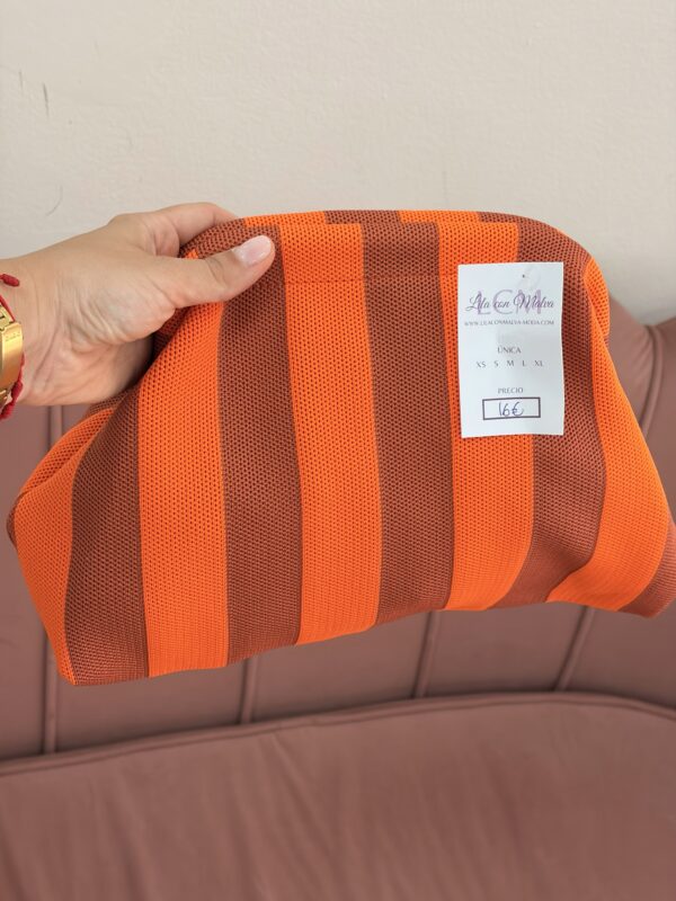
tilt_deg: -44.4
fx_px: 1354
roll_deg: -15.6
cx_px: 338
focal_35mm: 52
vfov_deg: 36.8
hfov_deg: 28.0
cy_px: 450
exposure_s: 1/121
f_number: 1.6
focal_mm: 5.96
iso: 50
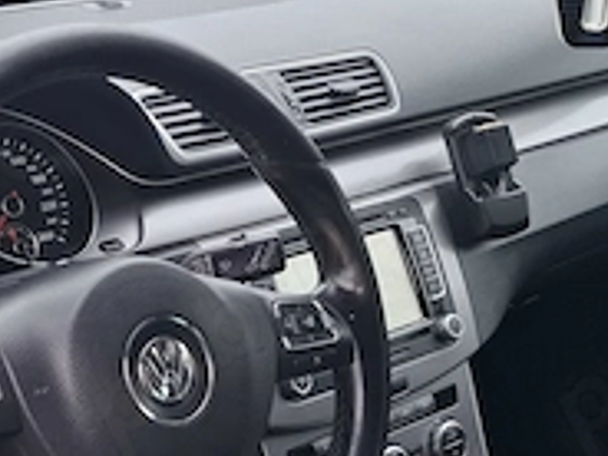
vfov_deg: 19.6
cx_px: 69
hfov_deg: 25.3
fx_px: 1317
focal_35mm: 75
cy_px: 314
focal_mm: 5.54
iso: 50
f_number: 1.8
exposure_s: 1/216
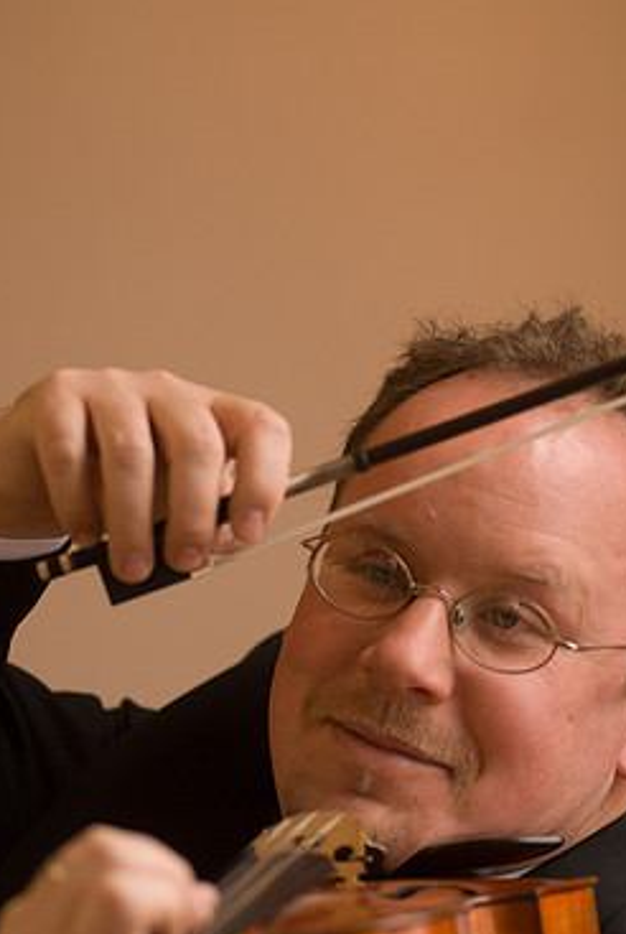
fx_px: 5966
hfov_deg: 6.0
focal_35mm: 230
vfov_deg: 8.9
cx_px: 332
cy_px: 547
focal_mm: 125
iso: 320
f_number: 2.8
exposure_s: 1/60
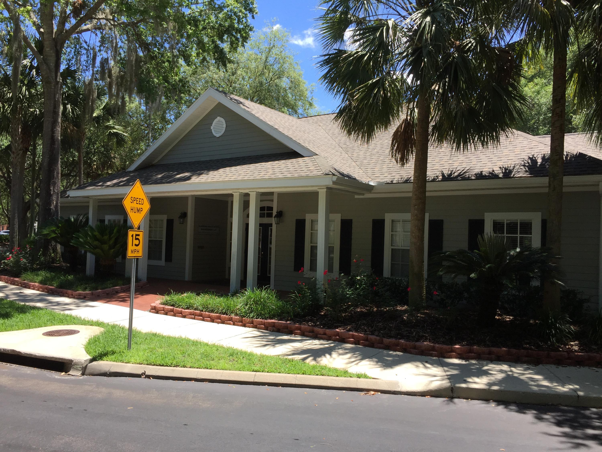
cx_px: 301
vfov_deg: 48.2
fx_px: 504
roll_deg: -1.9
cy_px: 226
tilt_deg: +3.0
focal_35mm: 29
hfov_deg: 61.7
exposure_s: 1/898
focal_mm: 4.15
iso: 32
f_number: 2.2
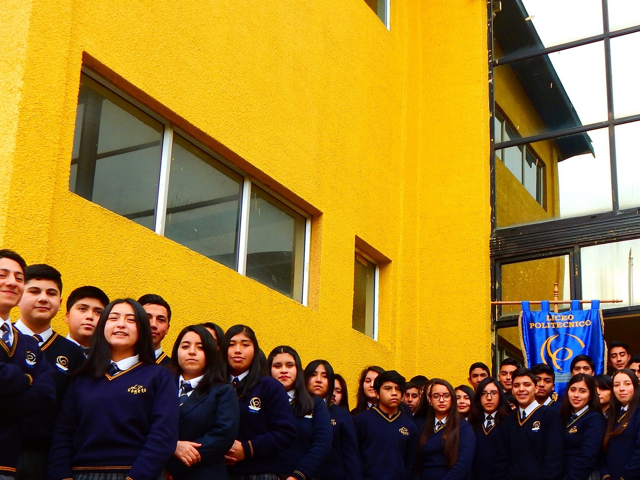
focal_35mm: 46
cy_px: 350
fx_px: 850
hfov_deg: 40.8
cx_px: 415
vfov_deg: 31.1
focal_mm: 5.1
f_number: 3.2
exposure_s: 1/250
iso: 125
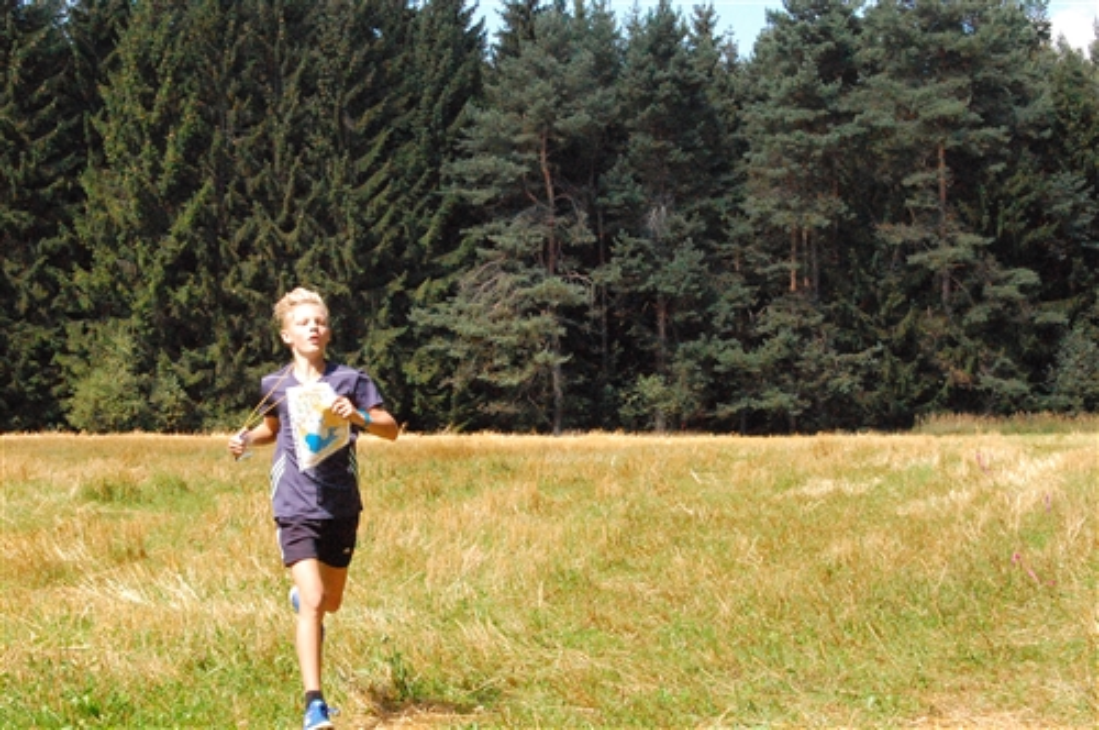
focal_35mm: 82
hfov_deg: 24.6
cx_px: 550
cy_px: 365
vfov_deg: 16.5
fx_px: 2515
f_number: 20
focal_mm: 55
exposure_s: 1/400
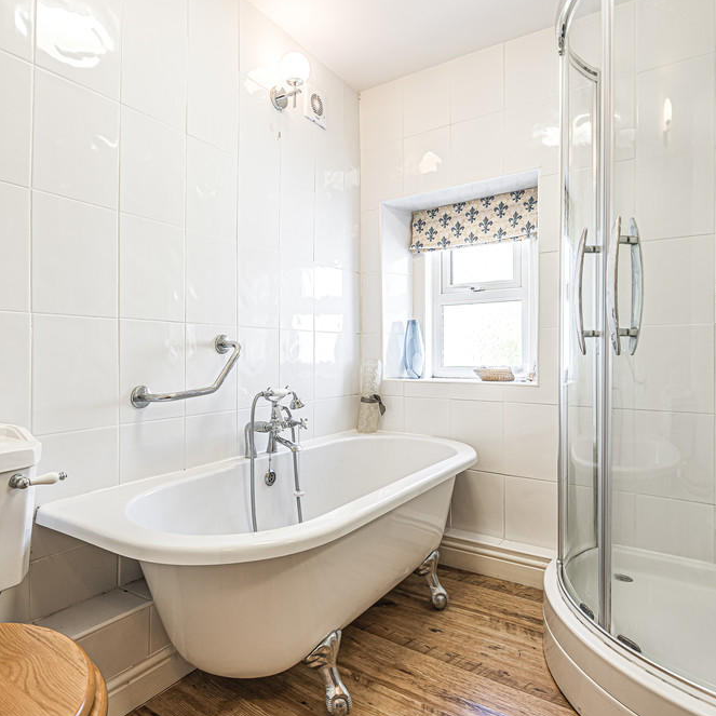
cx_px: 326
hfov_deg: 72.0
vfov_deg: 72.1
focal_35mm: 21
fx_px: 491
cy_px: 354
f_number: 8
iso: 250
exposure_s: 1/15
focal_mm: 16
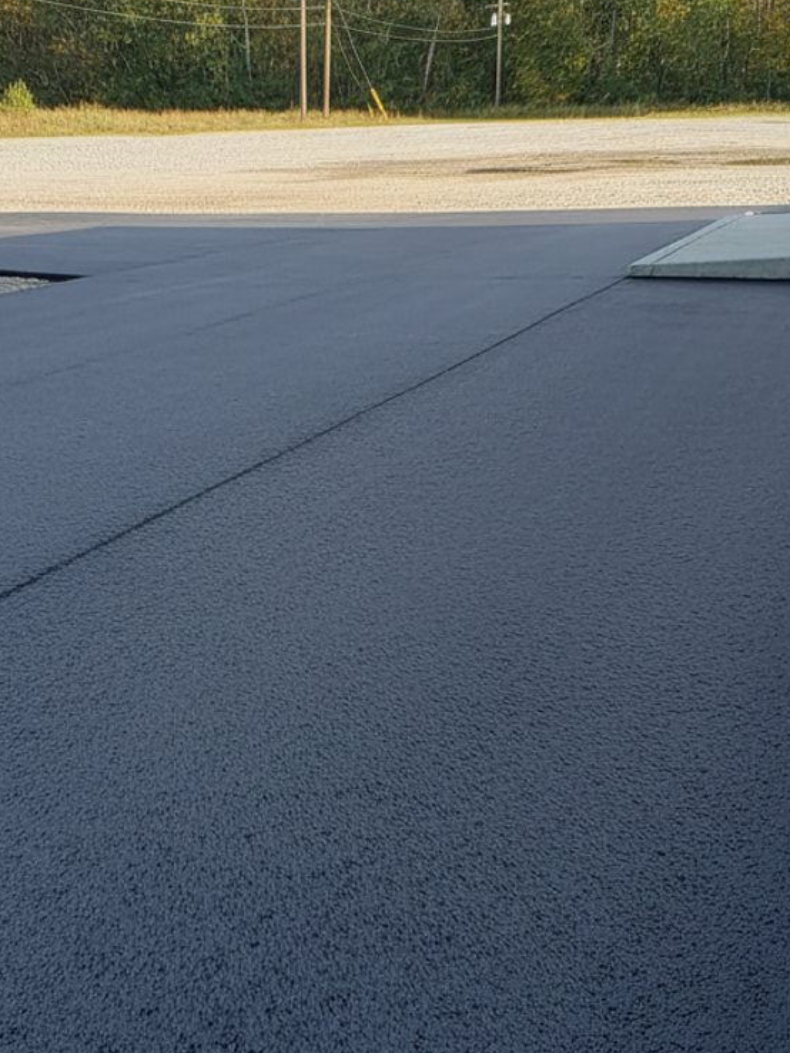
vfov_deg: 47.8
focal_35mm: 39
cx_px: 295
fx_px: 1186
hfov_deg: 36.6
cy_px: 492
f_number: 1.78
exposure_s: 1/1655
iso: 235
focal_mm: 6.8
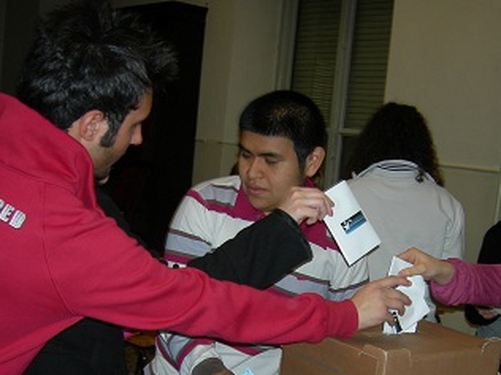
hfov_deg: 33.8
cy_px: 284
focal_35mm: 57
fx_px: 825
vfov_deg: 25.3
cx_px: 273
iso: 64
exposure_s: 1/60.1
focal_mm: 7.5
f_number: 2.7
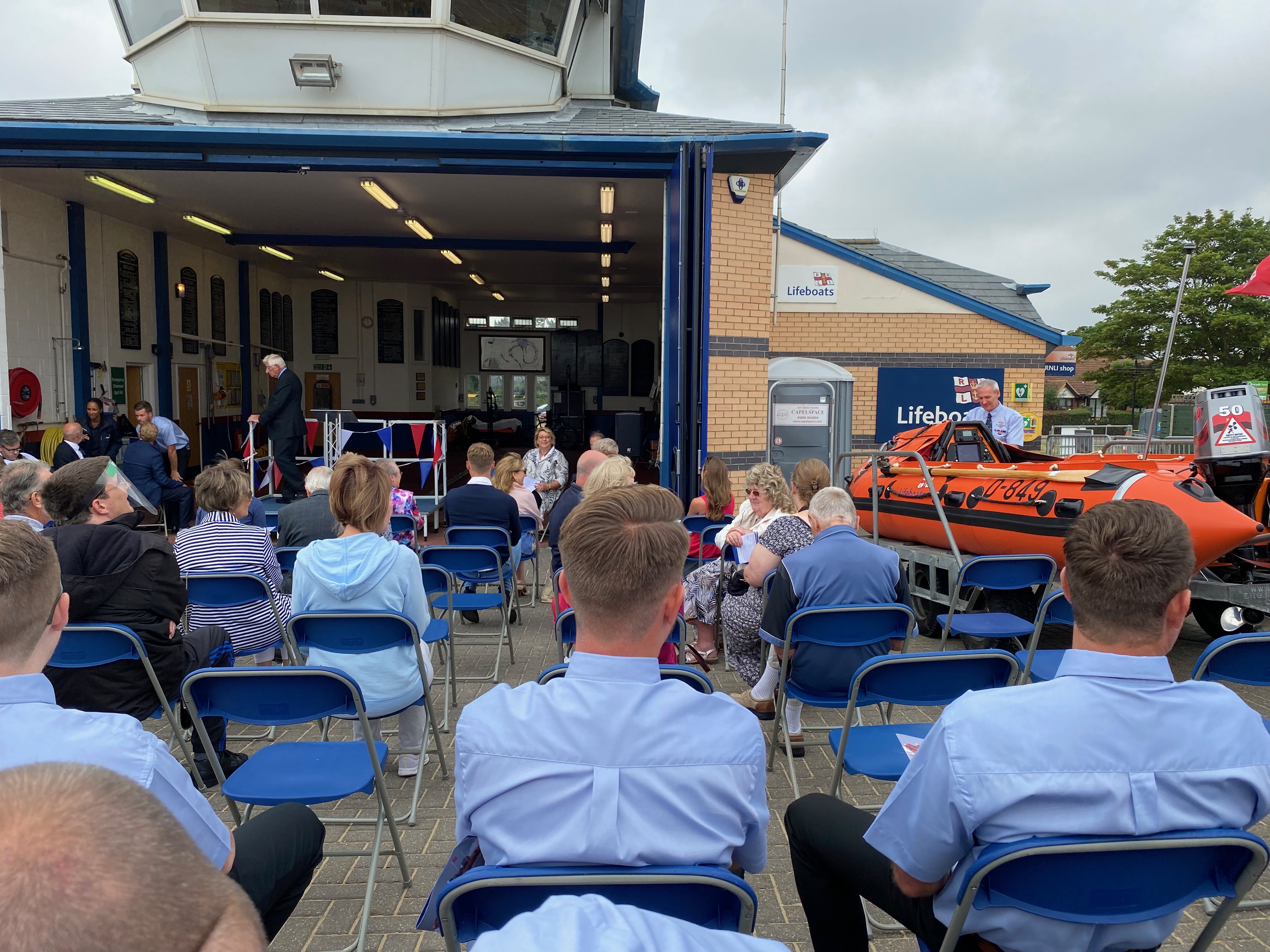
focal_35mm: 26
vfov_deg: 53.1
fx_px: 954
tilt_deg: -4.6
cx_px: 635
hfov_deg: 67.3
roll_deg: -1.3
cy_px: 476
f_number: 1.8
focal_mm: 4.25
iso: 32
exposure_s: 1/1170
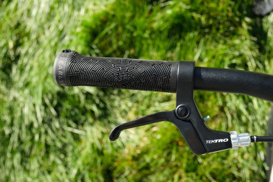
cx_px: 136
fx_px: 341
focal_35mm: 45
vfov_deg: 29.9
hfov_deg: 43.6
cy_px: 91
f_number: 5
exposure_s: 1/210
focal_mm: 30
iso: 125
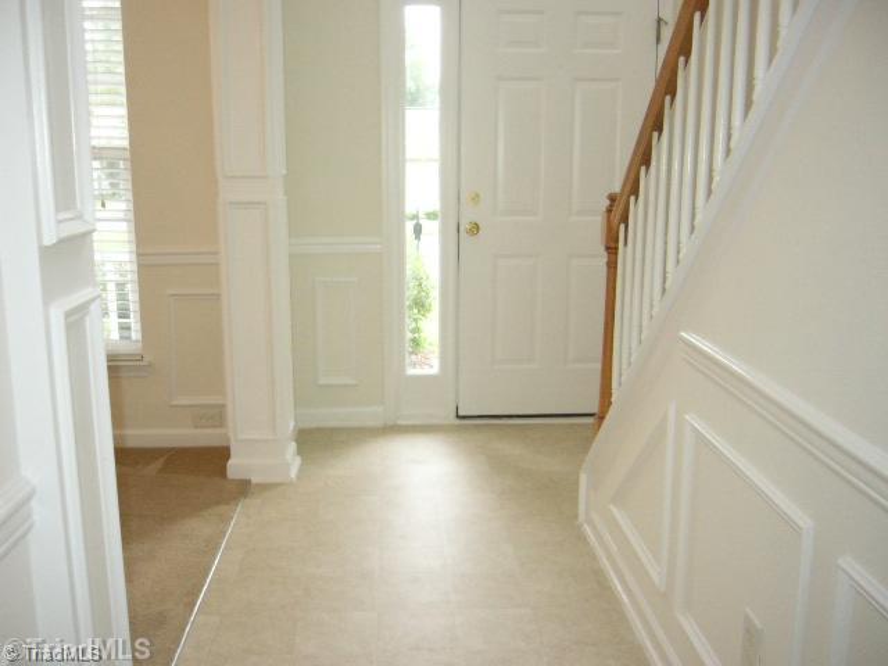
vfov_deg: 40.7
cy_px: 333
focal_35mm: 35
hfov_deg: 52.6
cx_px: 444
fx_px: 898
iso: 400
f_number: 2.8
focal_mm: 5.8
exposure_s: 1/100
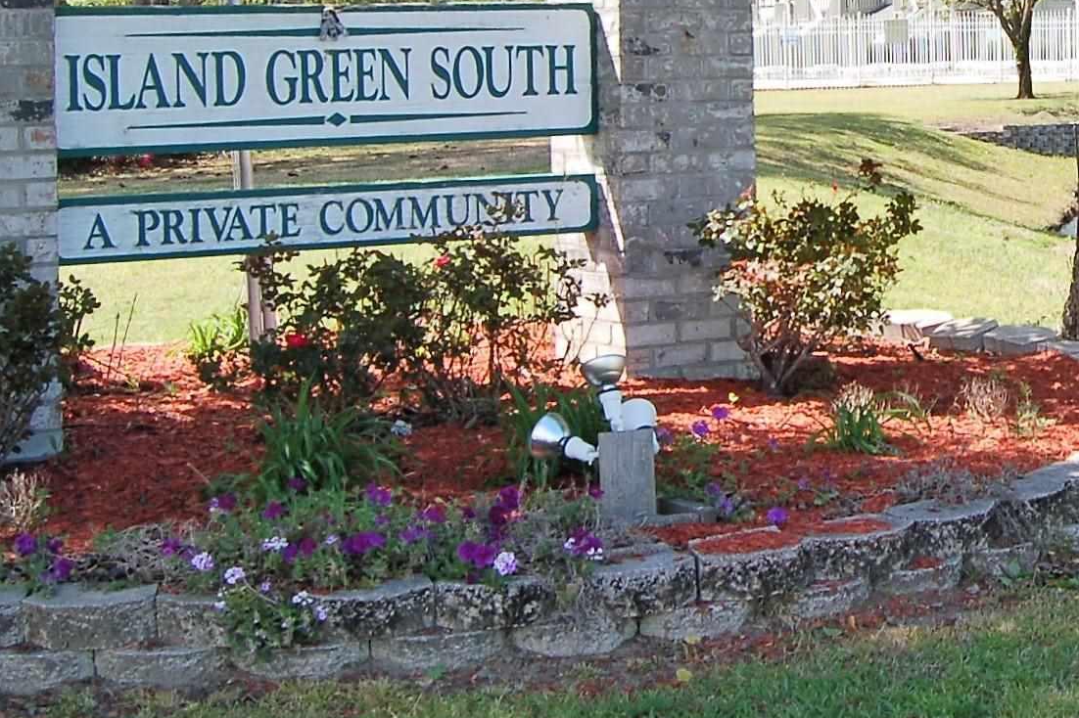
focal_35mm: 148
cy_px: -2
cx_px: 1040
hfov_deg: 13.7
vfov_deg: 9.2
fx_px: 4434
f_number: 8
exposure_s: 1/250
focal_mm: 38
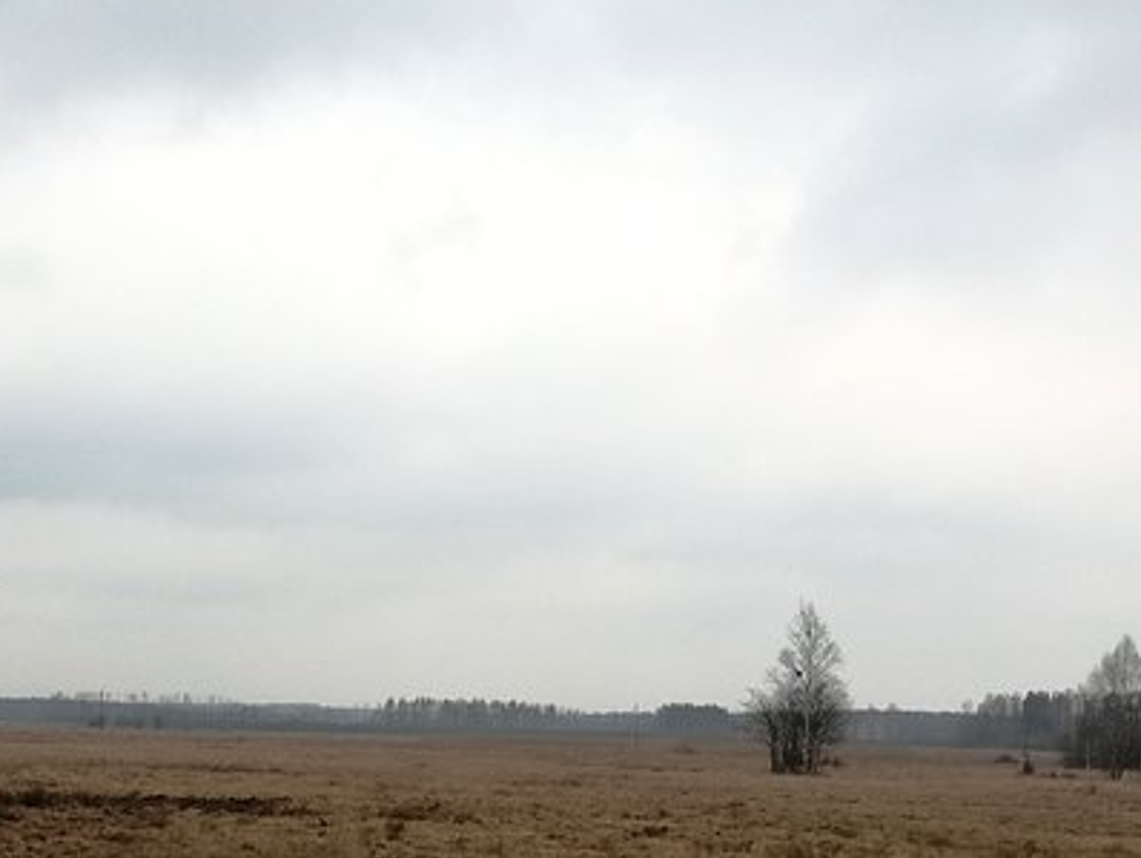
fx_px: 2012
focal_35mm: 61
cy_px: 707
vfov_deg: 23.6
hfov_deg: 31.4
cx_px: 381
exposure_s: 1/448
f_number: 2
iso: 50
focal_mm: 3.79
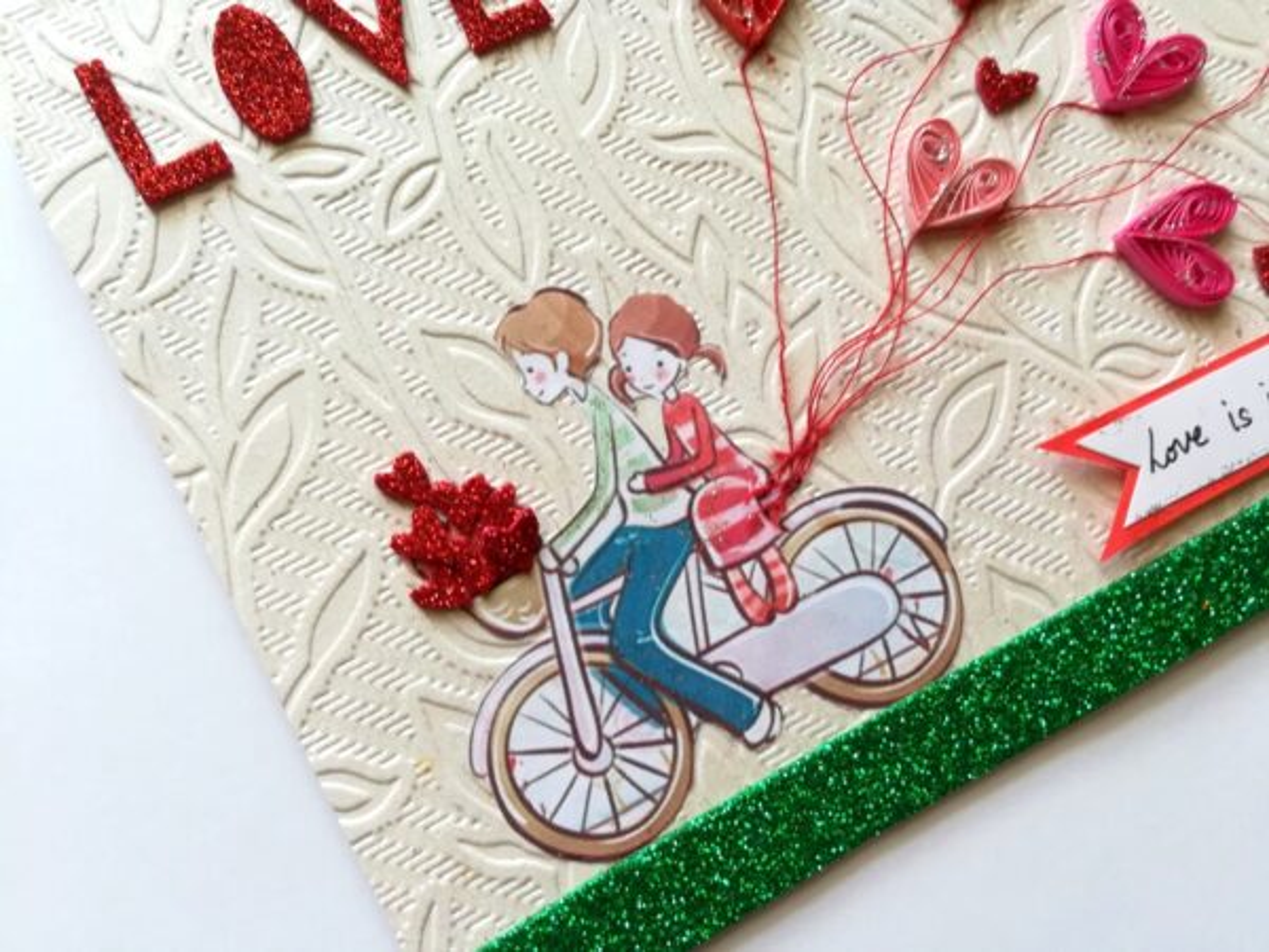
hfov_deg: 67.3
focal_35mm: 26
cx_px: 634
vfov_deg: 53.1
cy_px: 476
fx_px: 953
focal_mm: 3.83
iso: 80
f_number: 2.2
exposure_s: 1/40
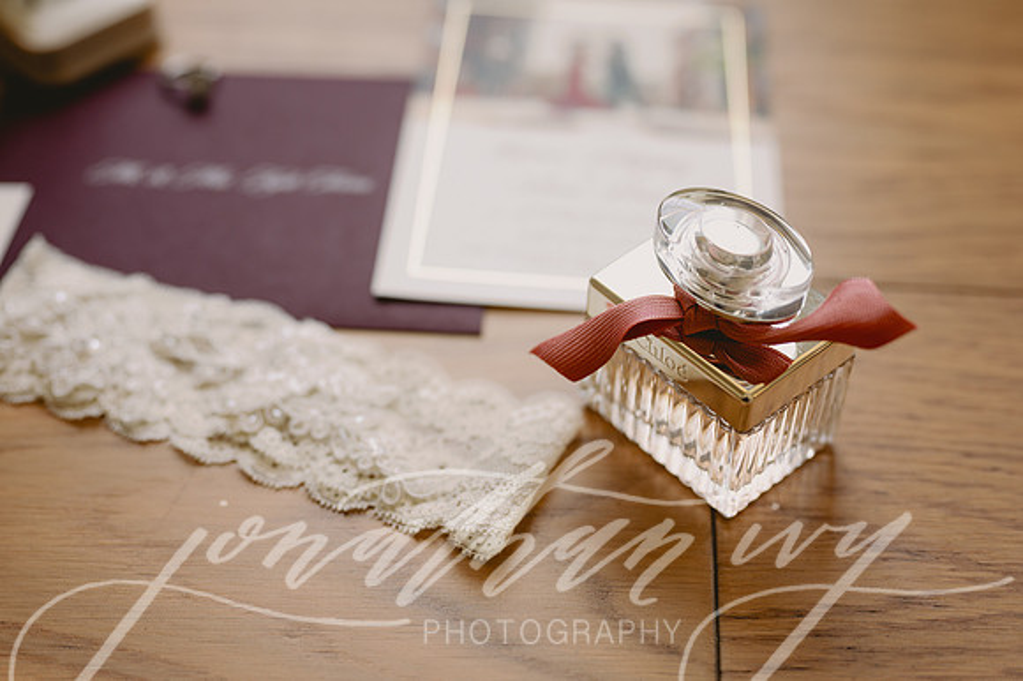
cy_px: 340
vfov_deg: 27.0
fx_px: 1420
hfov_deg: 39.6
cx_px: 512
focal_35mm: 50
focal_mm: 50
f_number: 2.5
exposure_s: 1/320
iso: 320
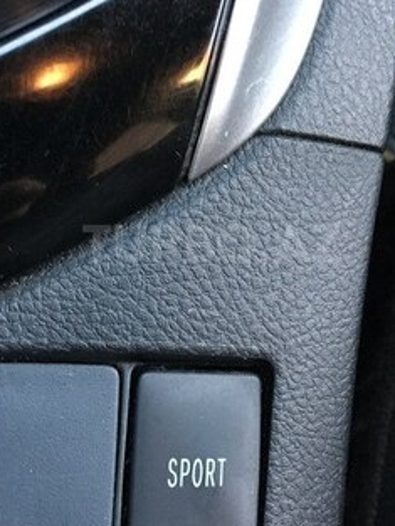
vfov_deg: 41.2
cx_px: 212
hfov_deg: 31.5
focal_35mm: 46
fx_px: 699
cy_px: 244
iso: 200
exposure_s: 1/17
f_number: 2.2
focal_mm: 4.15
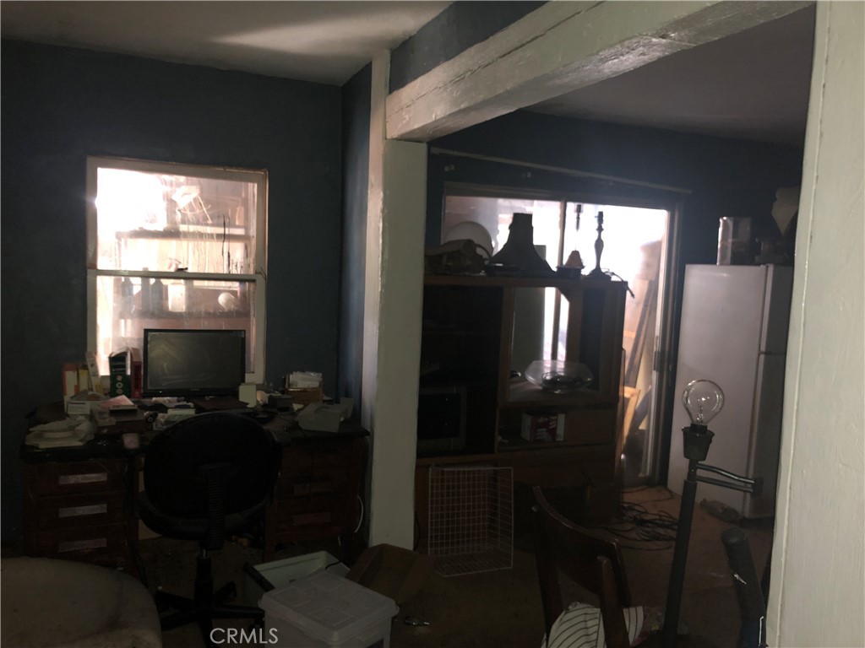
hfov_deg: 63.4
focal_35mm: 28
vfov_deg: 49.7
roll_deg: -2.1
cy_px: 324
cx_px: 432
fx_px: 700
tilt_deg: -4.9
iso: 100
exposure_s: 1/5
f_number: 1.8
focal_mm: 4
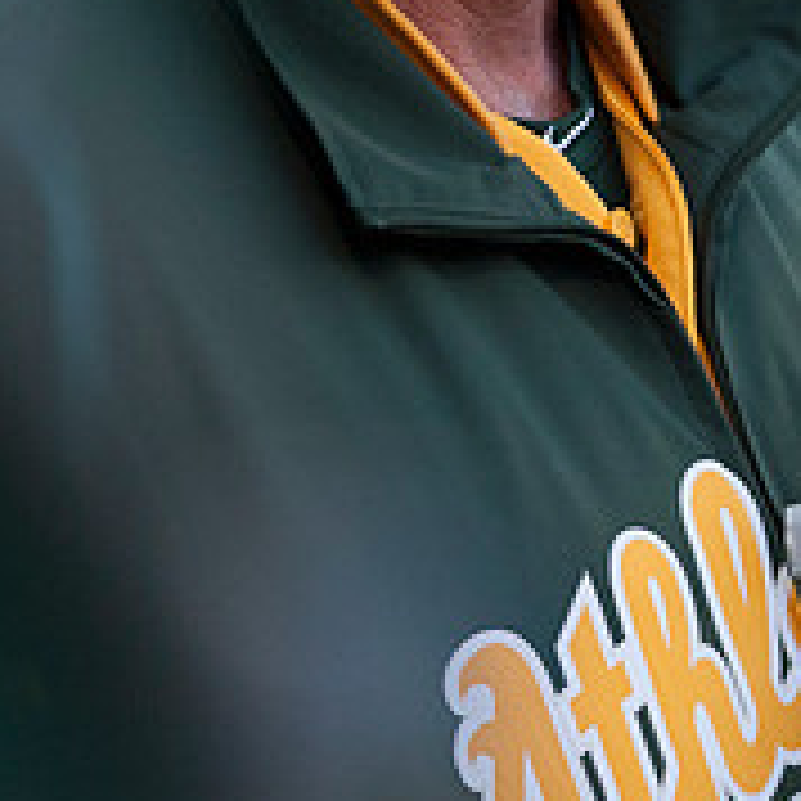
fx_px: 16912
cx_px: 513
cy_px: -135
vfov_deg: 2.7
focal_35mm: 646
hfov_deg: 2.7
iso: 1600
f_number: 2.8
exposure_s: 1/2000
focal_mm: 300
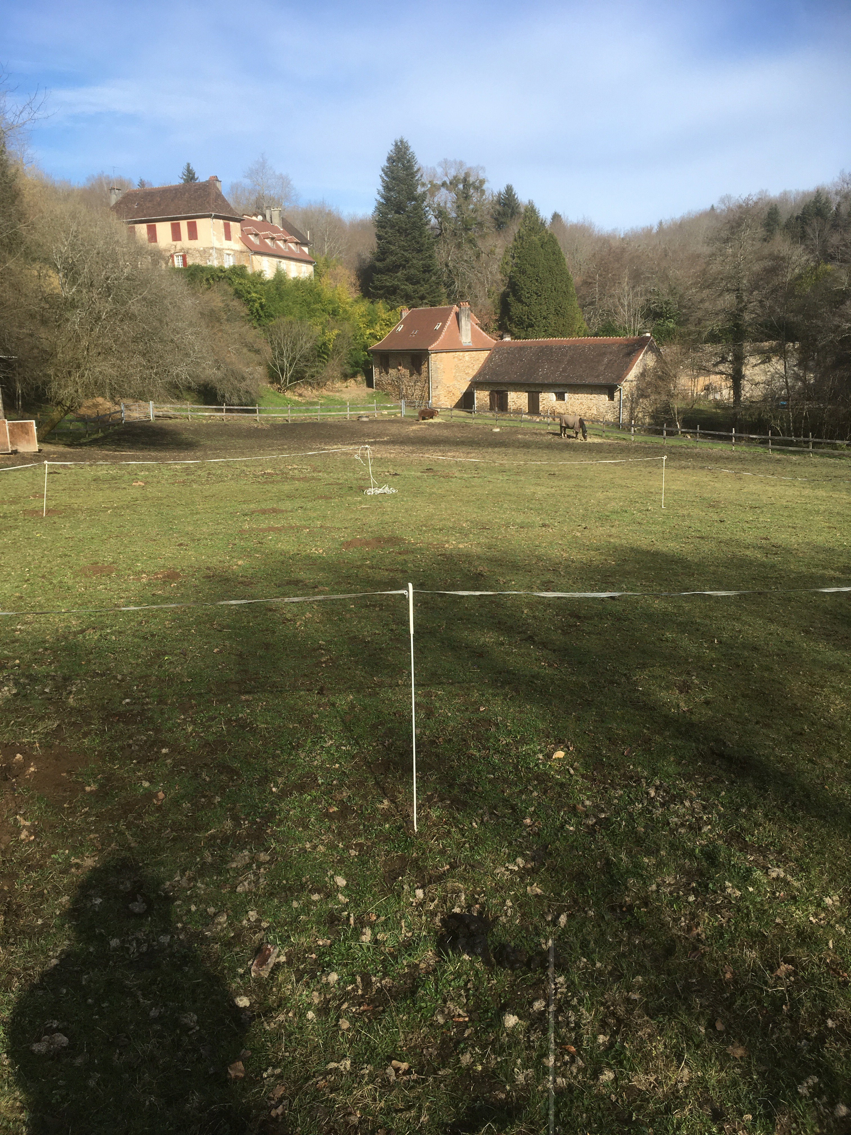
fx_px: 951
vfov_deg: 61.7
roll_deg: +2.3
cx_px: 426
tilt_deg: -14.3
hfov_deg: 48.2
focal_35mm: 29
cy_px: 568
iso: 25
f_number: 2.2
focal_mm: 4.15
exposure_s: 1/1026
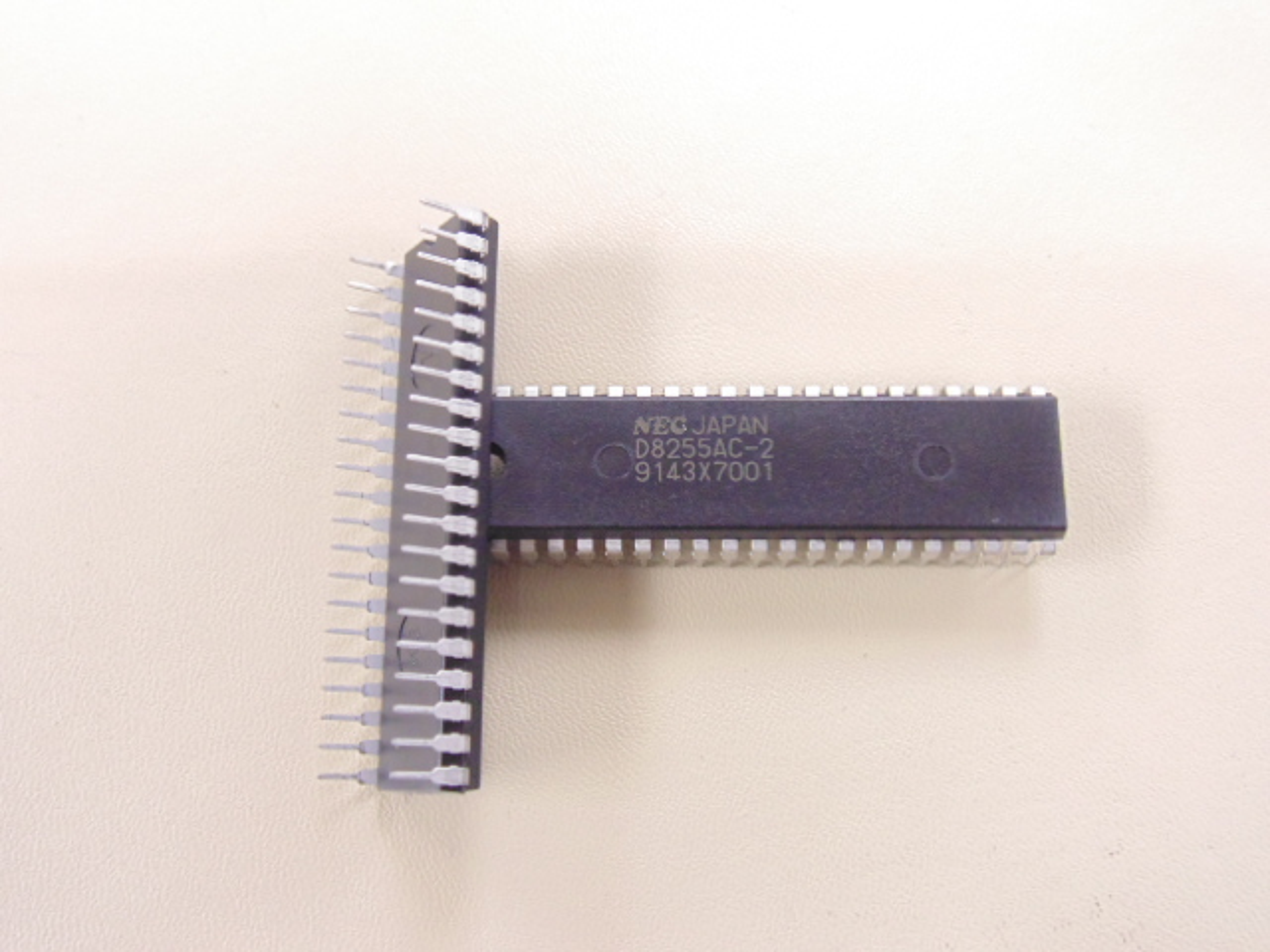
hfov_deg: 54.0
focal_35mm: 34
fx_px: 1247
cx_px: 635
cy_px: 476
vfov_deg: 41.8
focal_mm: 6.2
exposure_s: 1/30
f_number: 3.4
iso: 400
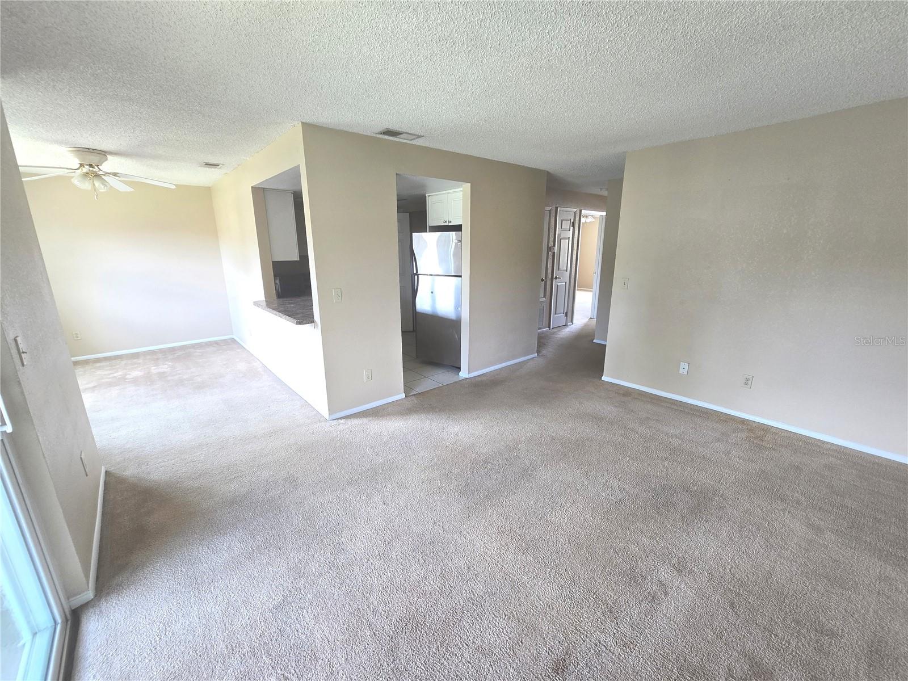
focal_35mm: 13
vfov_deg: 89.9
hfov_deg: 106.2
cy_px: 340
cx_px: 454
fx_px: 341
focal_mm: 2.2
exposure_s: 1/60
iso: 160
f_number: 2.2
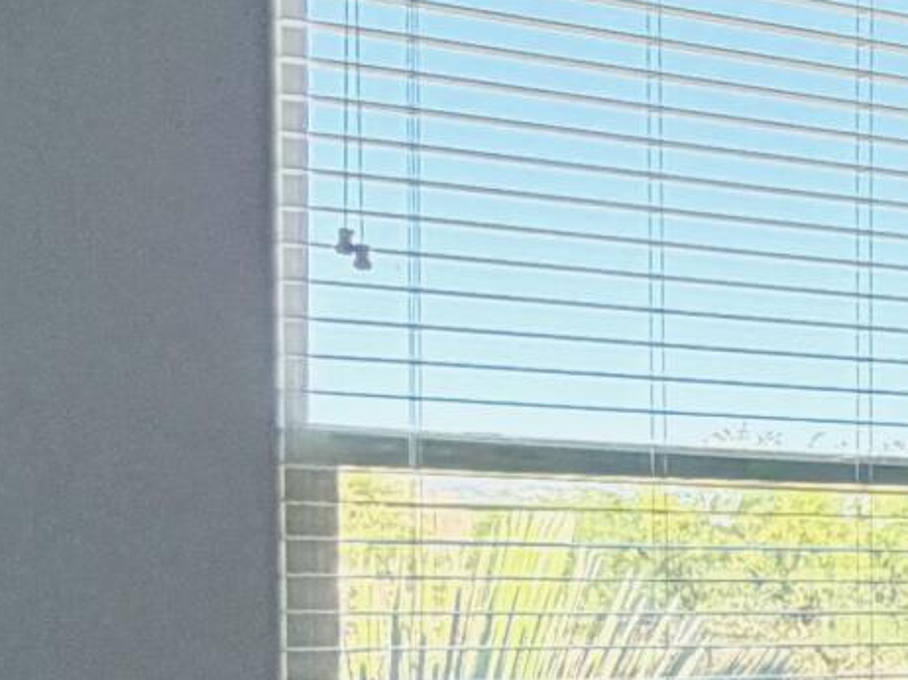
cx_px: 2150
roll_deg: -0.1
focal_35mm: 91
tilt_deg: +0.1
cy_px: 662
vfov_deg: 15.9
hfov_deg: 14.5
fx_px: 2386
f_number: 2.2
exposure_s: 1/120
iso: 125
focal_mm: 2.22
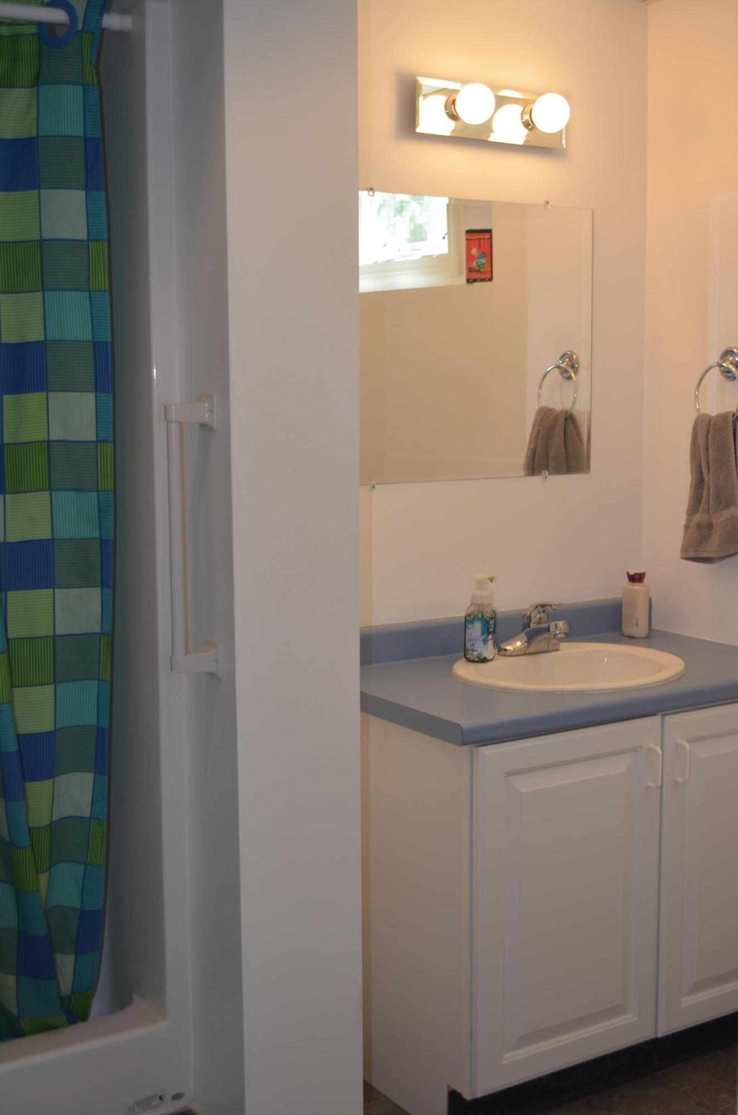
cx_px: 369
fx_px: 1483
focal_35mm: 48
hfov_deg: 27.9
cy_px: 558
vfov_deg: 41.2
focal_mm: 32
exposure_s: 1/30
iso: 280
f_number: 4.8
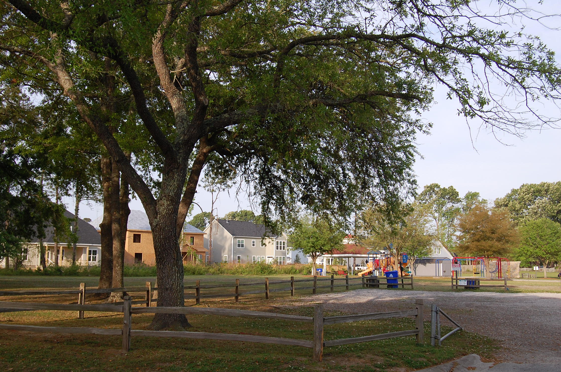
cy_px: 186
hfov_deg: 46.5
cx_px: 280
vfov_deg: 31.8
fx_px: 653
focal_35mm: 42
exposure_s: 1/250
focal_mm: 28
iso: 360
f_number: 10
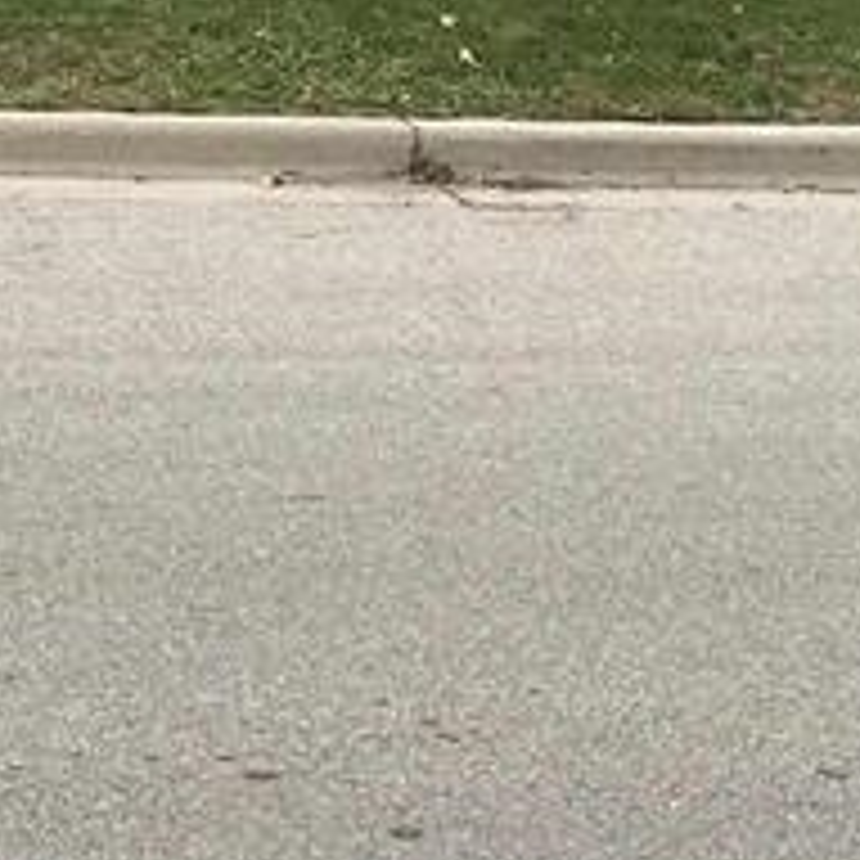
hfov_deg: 13.7
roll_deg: +1.5
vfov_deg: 13.4
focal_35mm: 123
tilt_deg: +0.4
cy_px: -441
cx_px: -225
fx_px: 3457
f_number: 1.6
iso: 32
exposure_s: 1/988
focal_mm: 4.2
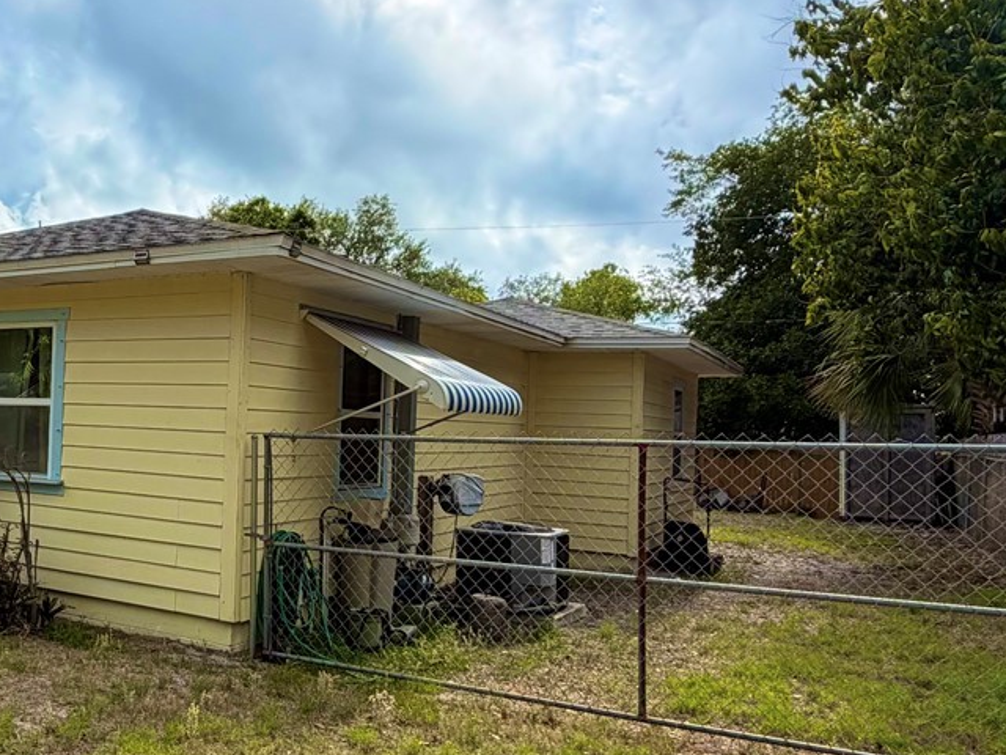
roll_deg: -2.5
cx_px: 75
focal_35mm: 35
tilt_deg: +1.1
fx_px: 1017
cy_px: 406
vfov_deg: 40.7
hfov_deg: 46.7
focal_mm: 2.22
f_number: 2.2
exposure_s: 1/709
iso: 40
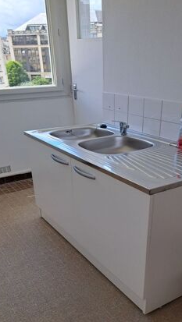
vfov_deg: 69.8
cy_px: 159
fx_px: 231
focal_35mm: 27
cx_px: 102
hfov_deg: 42.9
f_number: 1.8
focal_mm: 5.23
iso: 50
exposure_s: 1/278
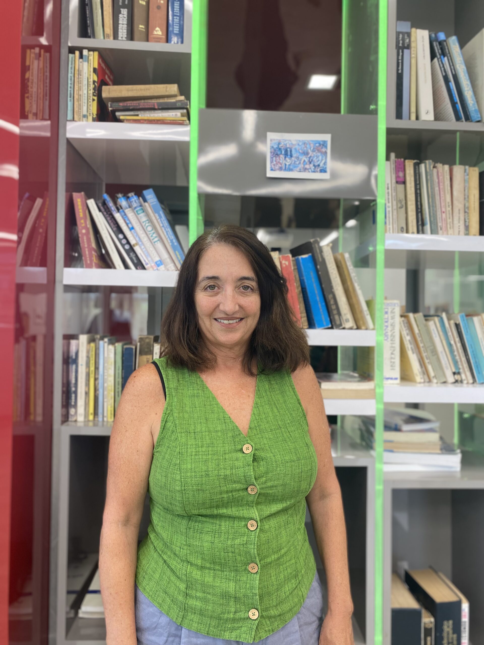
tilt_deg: +1.7
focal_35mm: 26
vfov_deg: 67.3
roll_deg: +0.2
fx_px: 485
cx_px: 242
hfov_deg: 53.1
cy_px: 322
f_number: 1.8
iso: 50
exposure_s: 1/104
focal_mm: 4.25
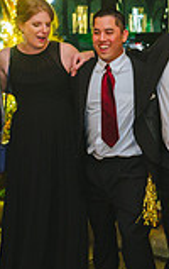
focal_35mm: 89
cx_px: 230
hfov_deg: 14.1
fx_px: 653
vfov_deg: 23.2
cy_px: 173
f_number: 2.8
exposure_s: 1/50
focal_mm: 24
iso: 4000
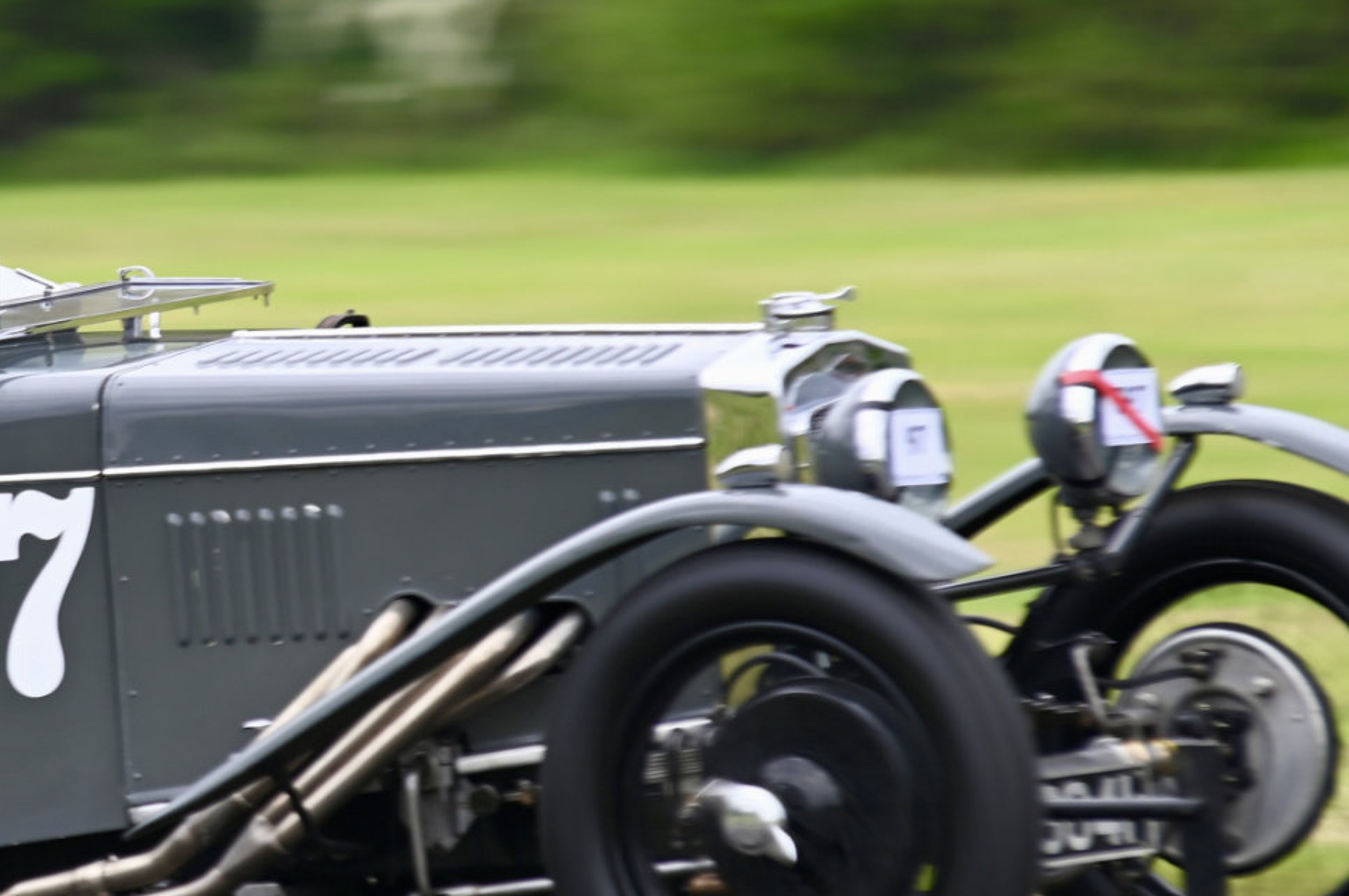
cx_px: 144
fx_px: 15570
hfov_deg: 5.0
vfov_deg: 3.3
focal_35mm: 416
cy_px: 627
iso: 100
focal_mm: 200
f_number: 6.3
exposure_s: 1/160
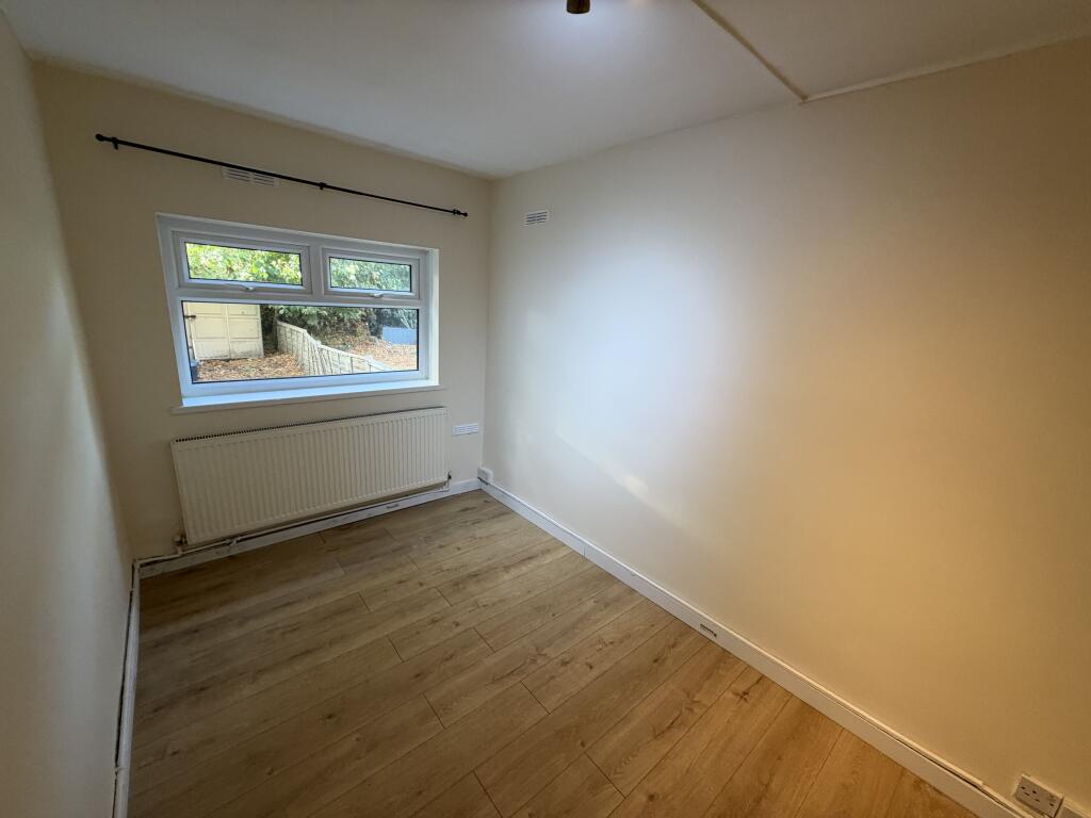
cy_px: 409
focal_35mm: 14
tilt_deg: -15.2
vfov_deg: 85.7
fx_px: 441
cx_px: 546
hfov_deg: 102.1
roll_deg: -1.9
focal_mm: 2.22
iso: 250
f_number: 2.2
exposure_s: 1/50
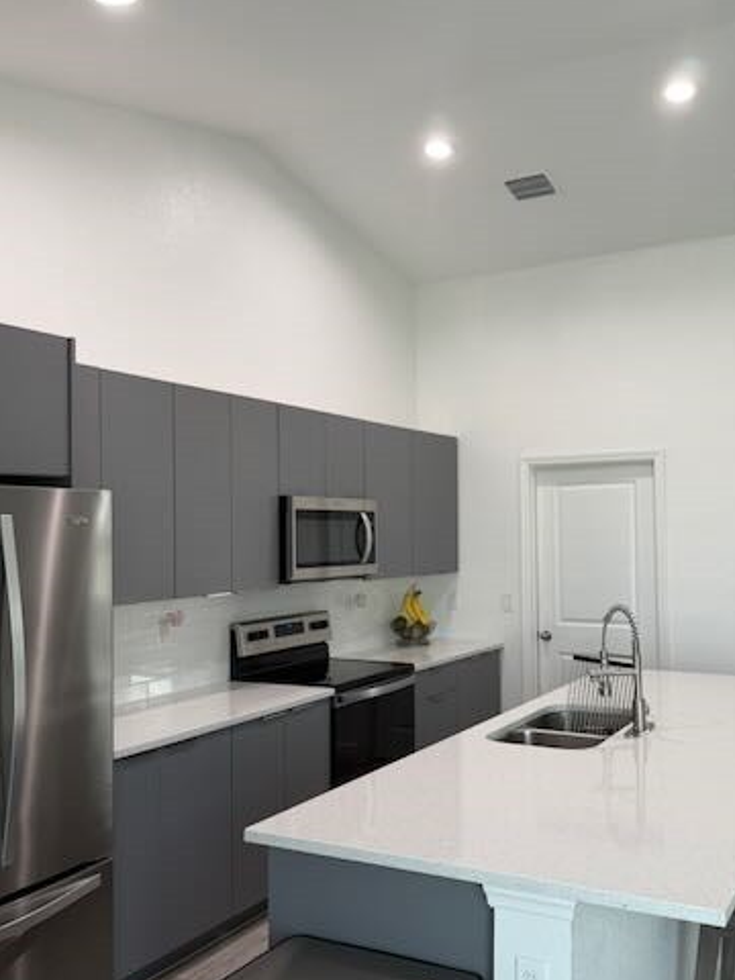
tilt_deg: +4.0
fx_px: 906
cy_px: 512
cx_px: 455
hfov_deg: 43.8
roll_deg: -0.7
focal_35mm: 32
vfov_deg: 56.8
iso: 160
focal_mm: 6.76
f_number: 1.78
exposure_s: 1/120
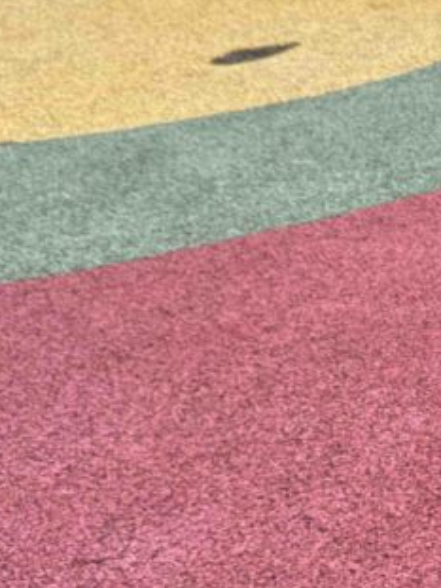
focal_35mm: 79
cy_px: 263
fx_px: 1343
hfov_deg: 16.9
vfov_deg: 24.7
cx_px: 668
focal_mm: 6.76
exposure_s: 1/121
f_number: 1.78
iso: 50
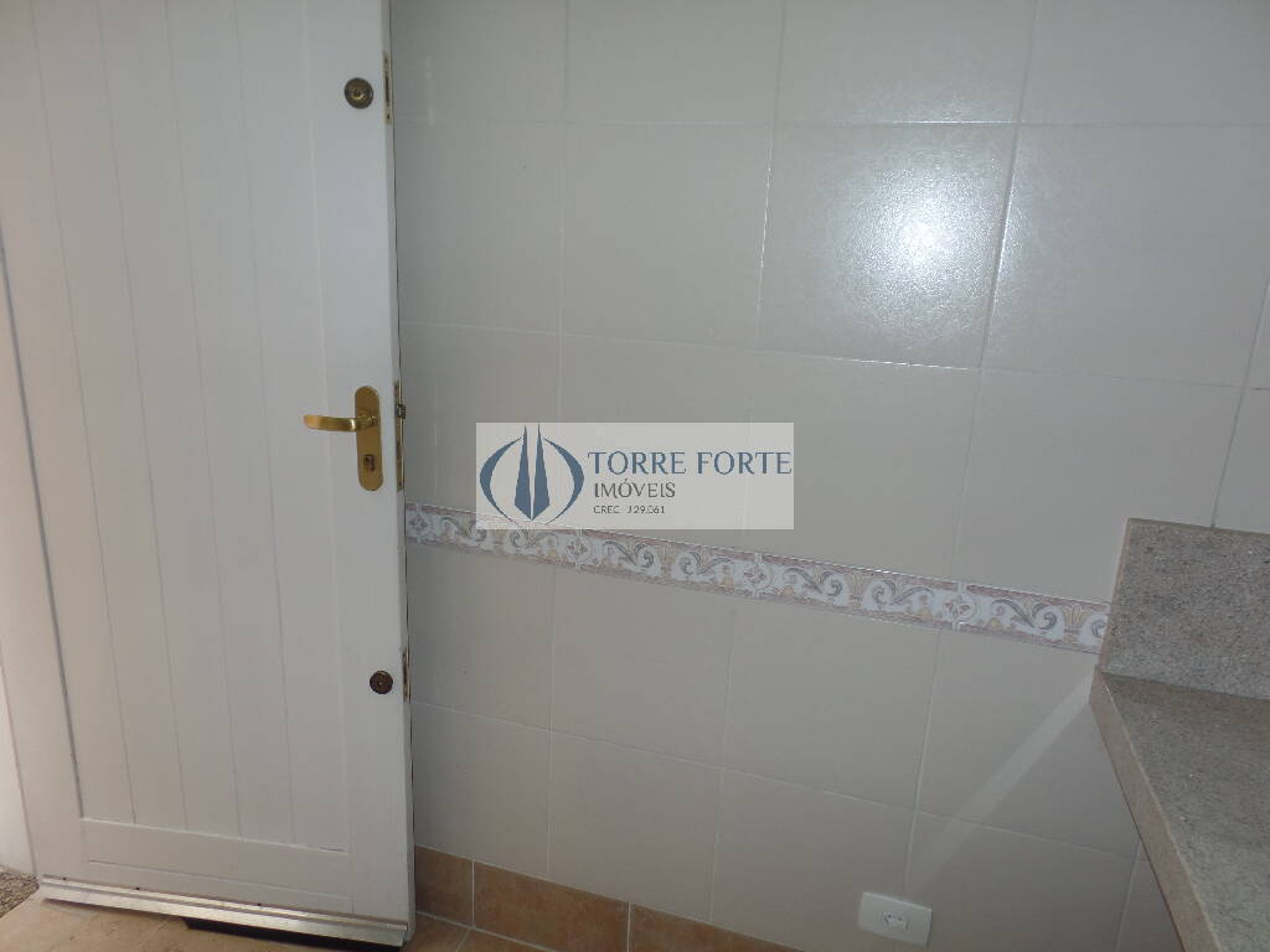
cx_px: 635
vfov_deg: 58.9
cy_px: 476
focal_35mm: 23
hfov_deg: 73.9
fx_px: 844
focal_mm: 4.1
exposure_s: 1/30
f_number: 2.8
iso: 100
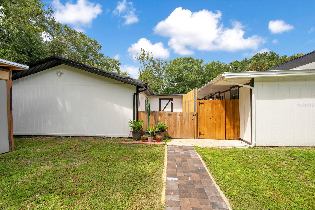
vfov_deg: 73.7
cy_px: 105
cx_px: 158
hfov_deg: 96.7
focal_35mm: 16
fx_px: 140
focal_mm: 16
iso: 100
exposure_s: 1/125
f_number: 9
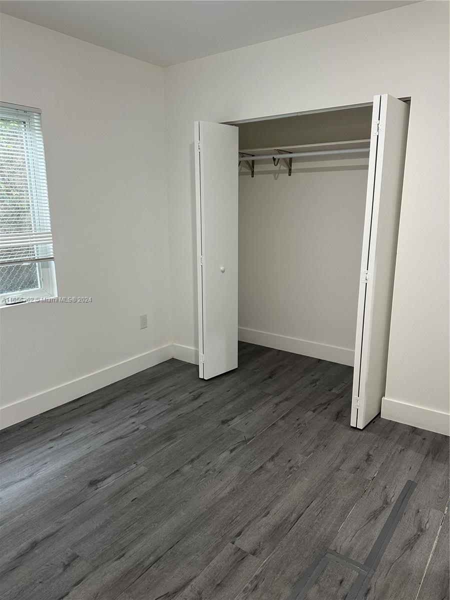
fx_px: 416
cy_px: 300
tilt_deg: -13.0
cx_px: 225
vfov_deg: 71.6
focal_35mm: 24
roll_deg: -0.7
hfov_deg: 56.8
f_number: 1.78
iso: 160
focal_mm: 6.86
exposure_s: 1/60
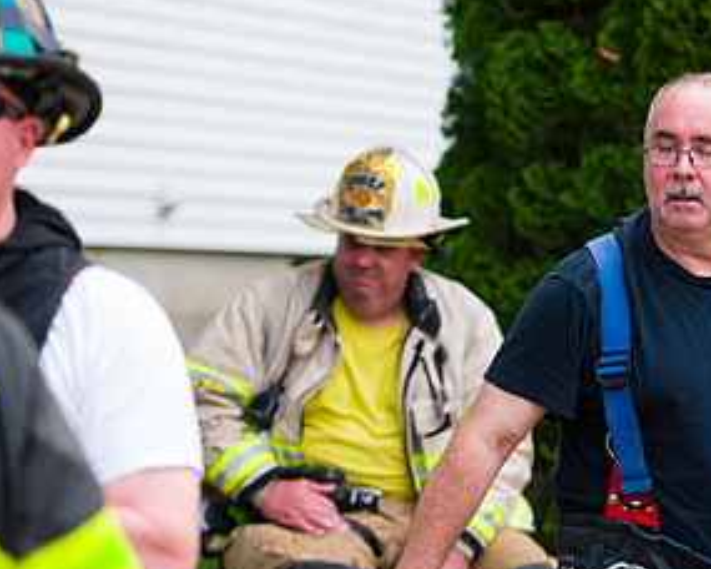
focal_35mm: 210
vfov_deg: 7.4
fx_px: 4419
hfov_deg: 9.2
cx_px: 669
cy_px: 329
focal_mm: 110
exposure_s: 1/800
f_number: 3.2
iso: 200
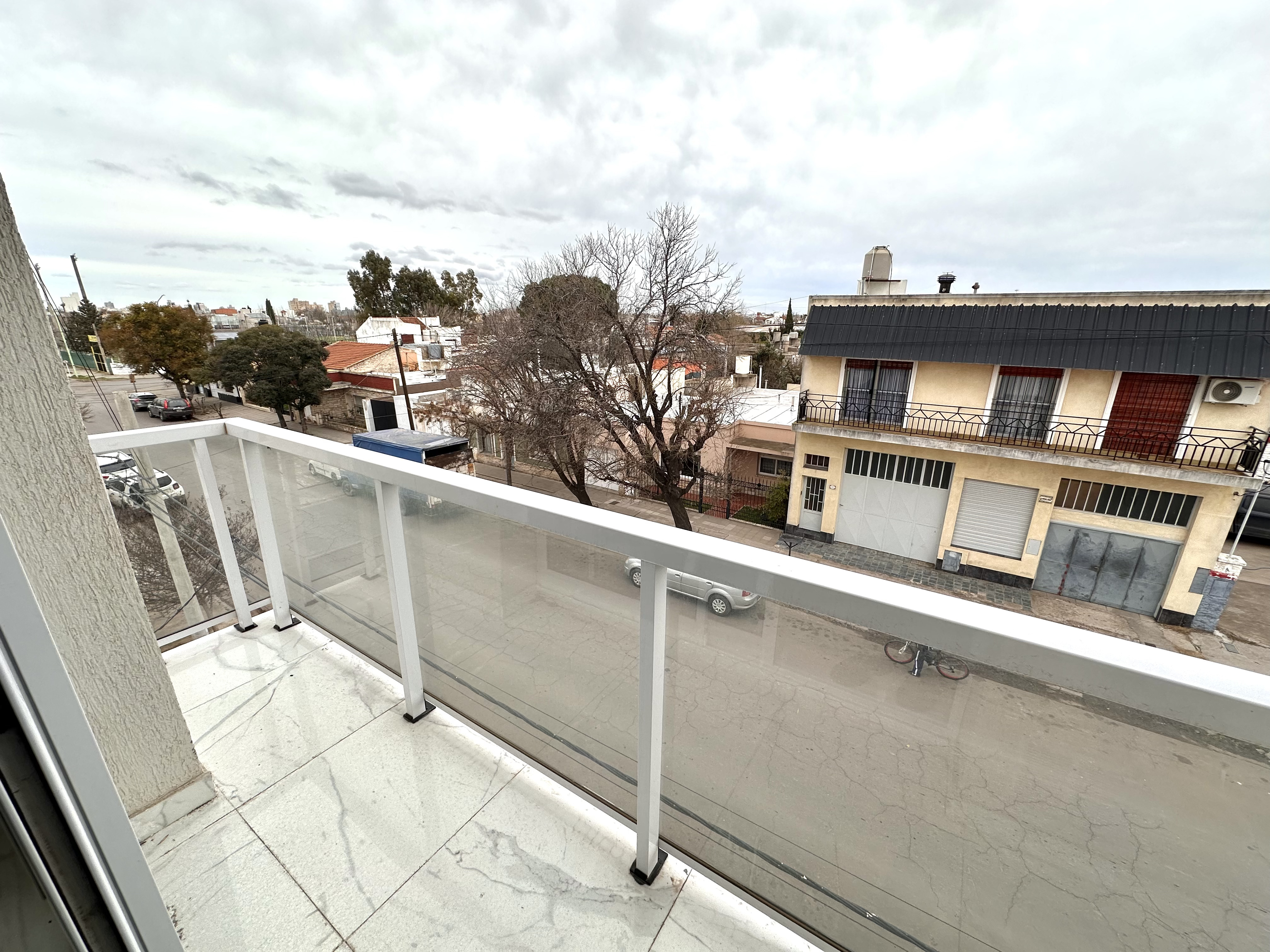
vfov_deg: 85.7
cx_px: 635
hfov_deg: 102.1
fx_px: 514
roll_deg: +0.1
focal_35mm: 14
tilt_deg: -17.5
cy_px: 476
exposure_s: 1/400
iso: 40
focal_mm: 2.22
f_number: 2.2
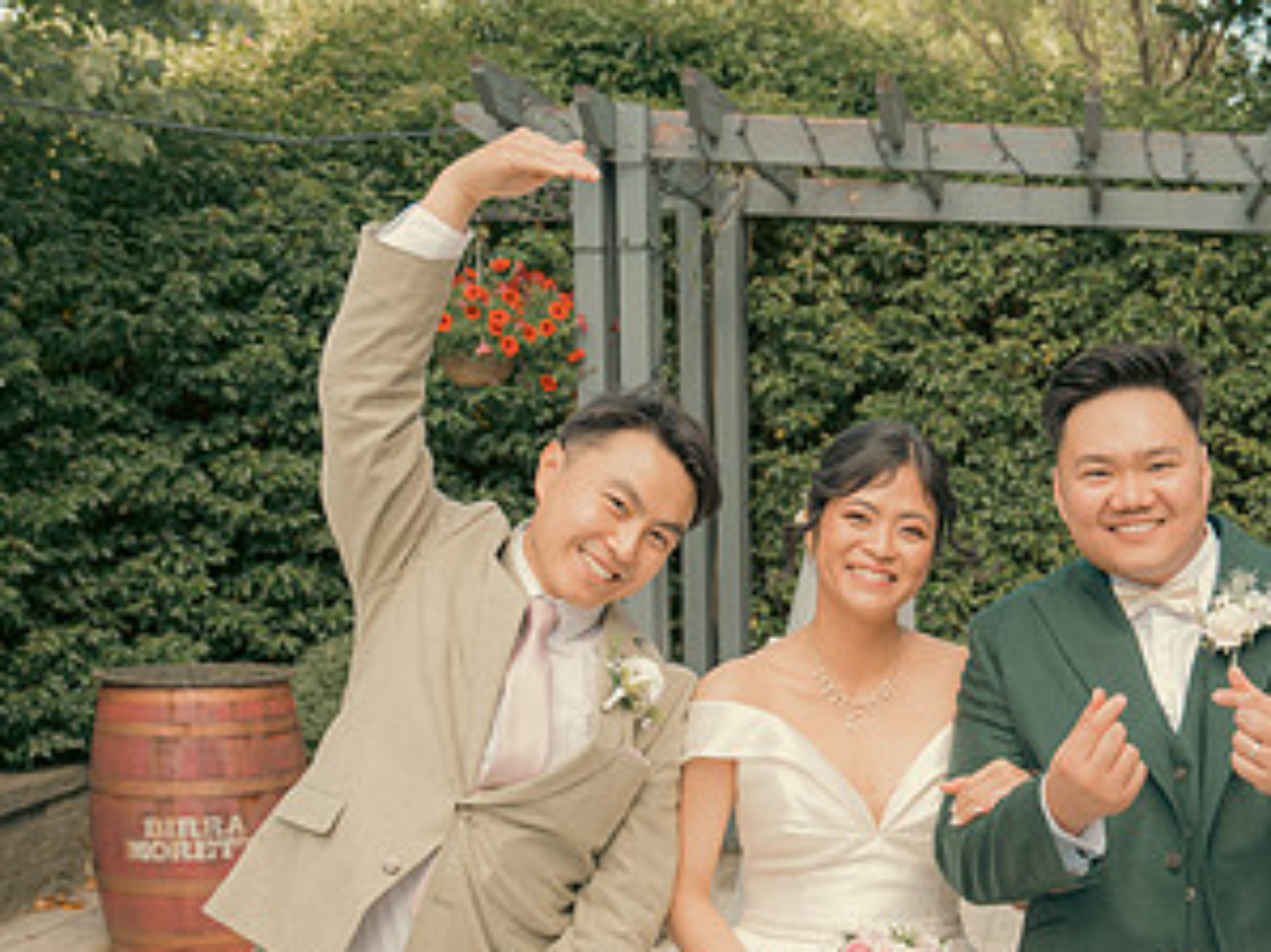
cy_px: 746
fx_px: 2055
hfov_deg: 33.0
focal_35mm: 56
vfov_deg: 25.7
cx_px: 1092
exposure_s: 1/250
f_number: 3.5
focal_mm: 30
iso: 125
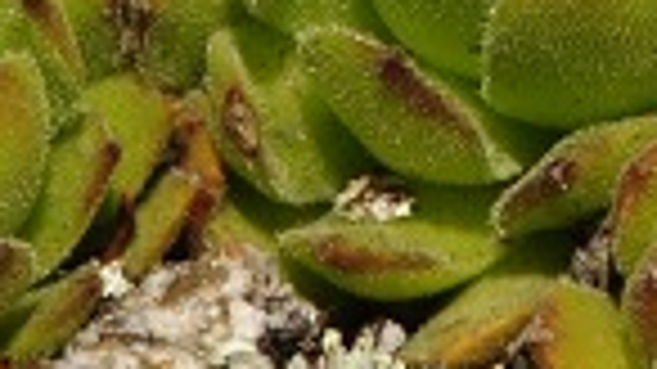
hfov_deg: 2.9
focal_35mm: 735
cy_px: -639
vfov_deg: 1.6
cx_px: 1539
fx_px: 12798
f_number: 13
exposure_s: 1/160
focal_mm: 85
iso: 100
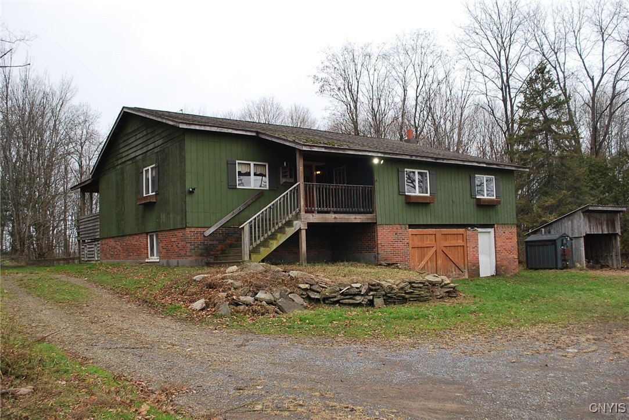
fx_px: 525
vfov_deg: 43.7
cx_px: 314
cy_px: 210
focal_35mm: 30
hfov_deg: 61.9
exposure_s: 1/100
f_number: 5
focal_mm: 20
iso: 200
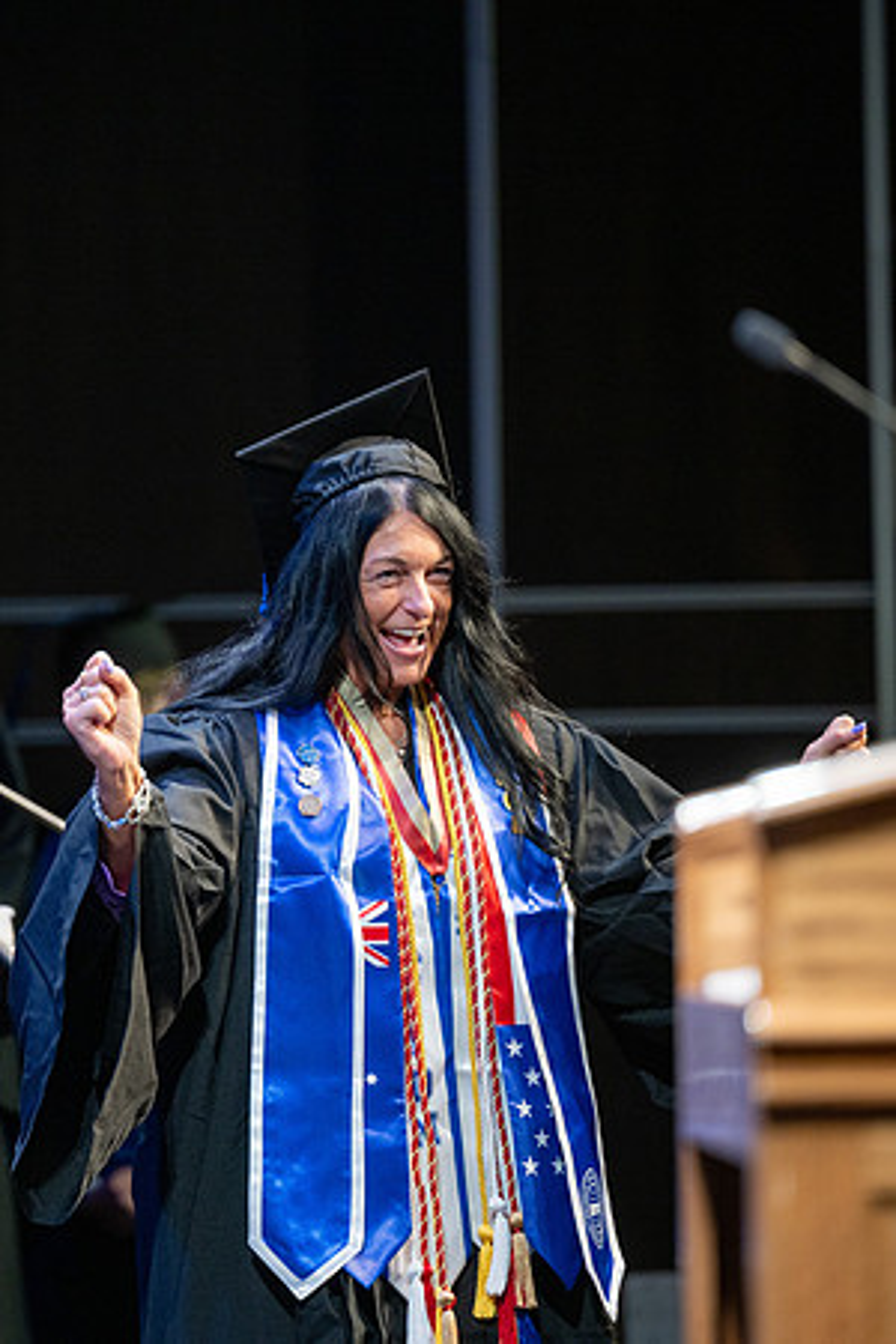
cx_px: 210
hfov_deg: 4.6
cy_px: 672
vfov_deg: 6.9
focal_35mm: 300
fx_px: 11199
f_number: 2.8
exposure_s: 1/200
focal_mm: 200
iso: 400
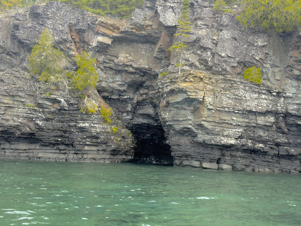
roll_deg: -3.9
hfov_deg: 39.7
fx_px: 417
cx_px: 150
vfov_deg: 30.3
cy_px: 113
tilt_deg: +5.9
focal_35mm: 48
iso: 100
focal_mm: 6.76
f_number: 1.78
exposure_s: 1/534
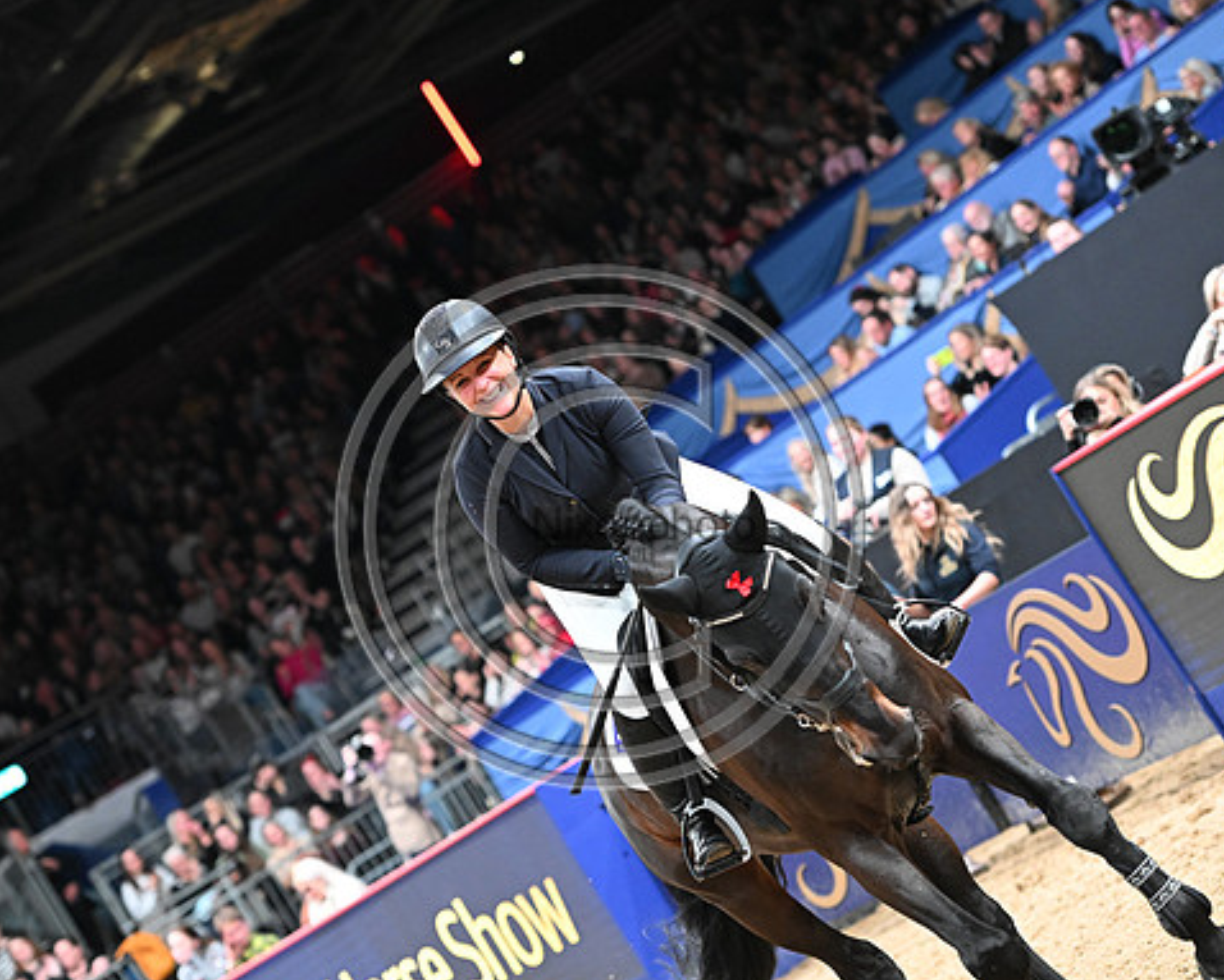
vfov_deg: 11.7
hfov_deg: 14.6
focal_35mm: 132
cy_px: 490
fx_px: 4785
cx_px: 571
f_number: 3.5
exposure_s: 1/800
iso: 6400
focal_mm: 116
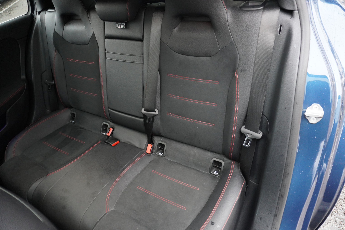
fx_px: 230
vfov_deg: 53.2
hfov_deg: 73.7
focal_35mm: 24
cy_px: 115
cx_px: 172
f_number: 3.5
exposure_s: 1/30
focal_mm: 16
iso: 2000
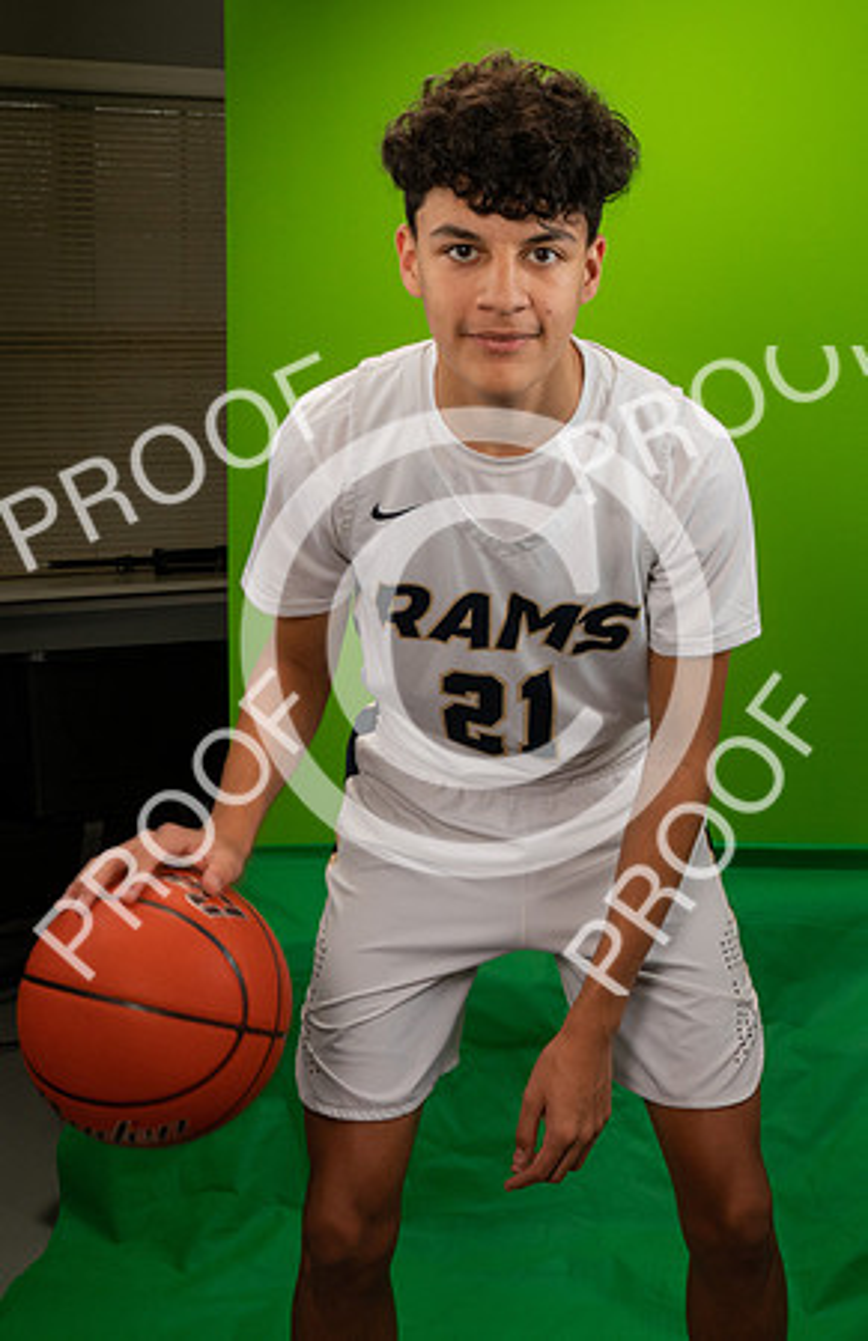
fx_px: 1825
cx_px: 622
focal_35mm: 49
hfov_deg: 26.5
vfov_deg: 39.8
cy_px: 431
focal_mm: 24
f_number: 20
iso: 800
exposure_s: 1/60
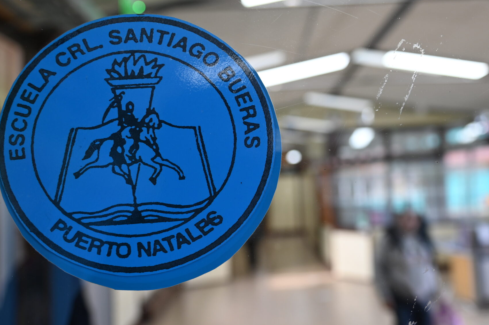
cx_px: 257
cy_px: 154
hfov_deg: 47.4
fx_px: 557
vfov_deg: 32.6
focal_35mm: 41
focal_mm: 34
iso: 560
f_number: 4
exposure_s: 1/125
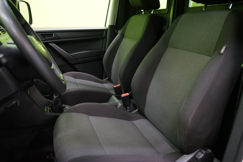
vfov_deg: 45.0
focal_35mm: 29
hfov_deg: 63.7
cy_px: 81
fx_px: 196
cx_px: 122
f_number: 5
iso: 2000
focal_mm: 29
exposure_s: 1/20
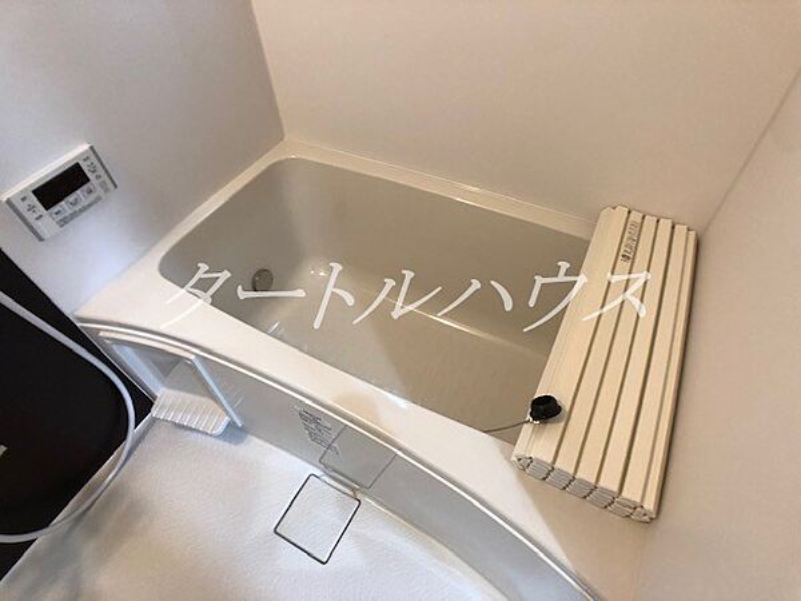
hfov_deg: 63.4
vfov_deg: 49.7
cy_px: 300
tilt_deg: -49.4
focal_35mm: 28
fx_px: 648
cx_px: 400
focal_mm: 4
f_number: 1.8
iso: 40
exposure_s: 1/17
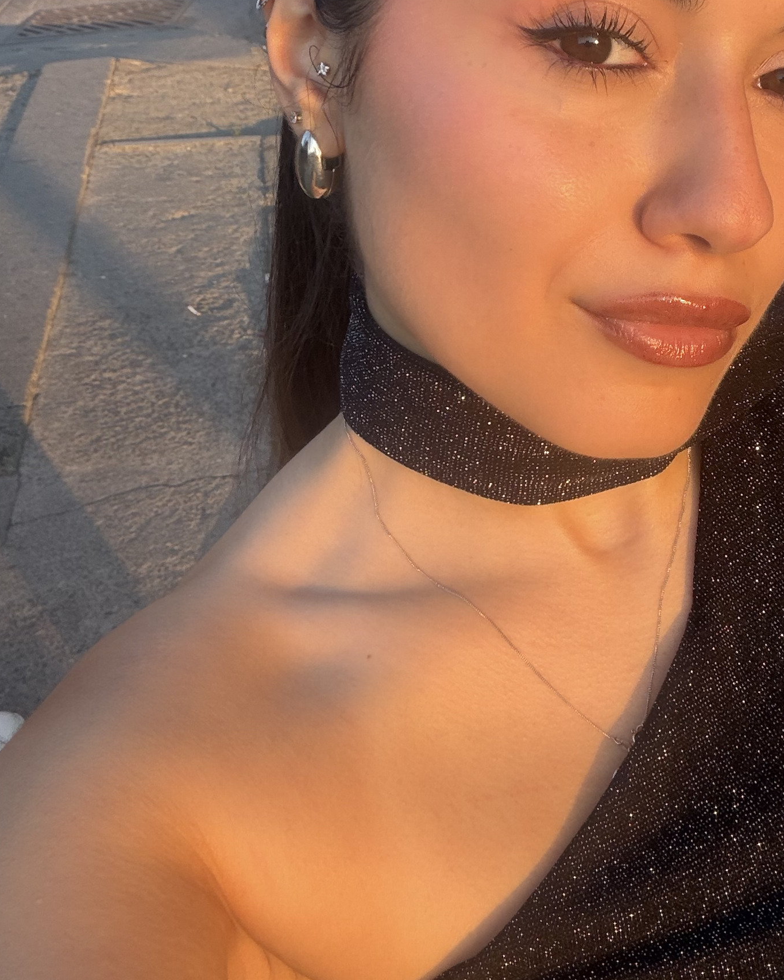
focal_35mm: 53
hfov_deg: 28.1
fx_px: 1537
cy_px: 309
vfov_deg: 34.9
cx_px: 612
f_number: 1.9
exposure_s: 1/133
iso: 20
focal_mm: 2.71
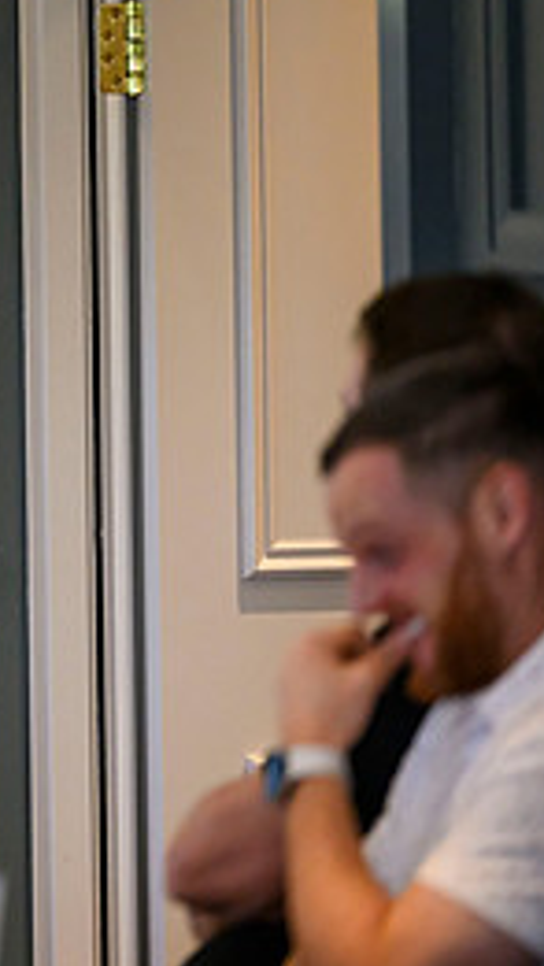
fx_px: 11913
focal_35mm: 465
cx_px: -463
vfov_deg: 4.6
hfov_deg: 2.6
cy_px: 276
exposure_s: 1/500
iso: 4000
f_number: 2.8
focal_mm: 200
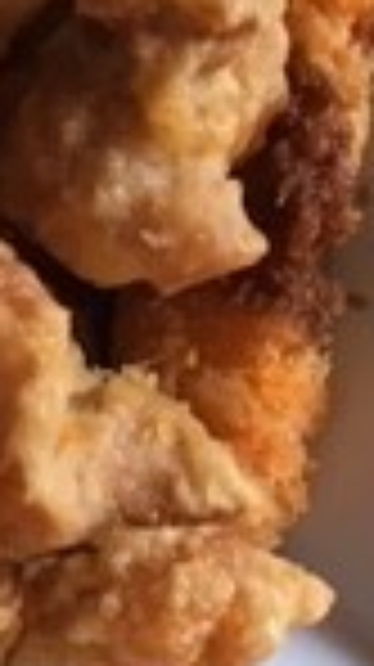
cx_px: -518
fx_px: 2421
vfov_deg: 15.2
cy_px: 774
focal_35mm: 137
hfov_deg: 8.1
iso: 32
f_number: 2.2
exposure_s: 1/30
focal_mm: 4.15
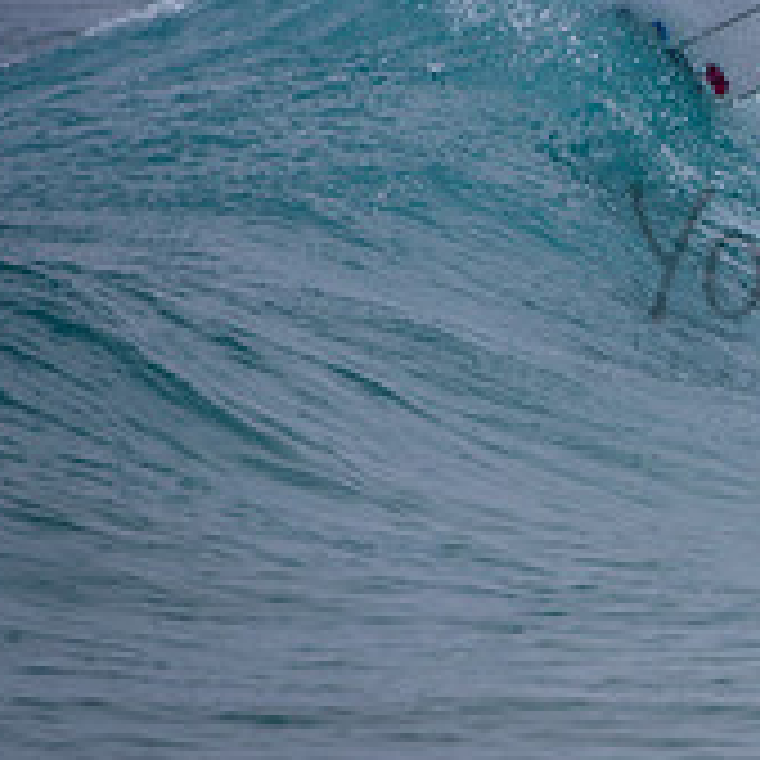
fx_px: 44463
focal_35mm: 1790
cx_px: 989
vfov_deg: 1.0
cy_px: 355
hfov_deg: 1.0
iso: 100
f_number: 5.6
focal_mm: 500
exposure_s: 1/2000
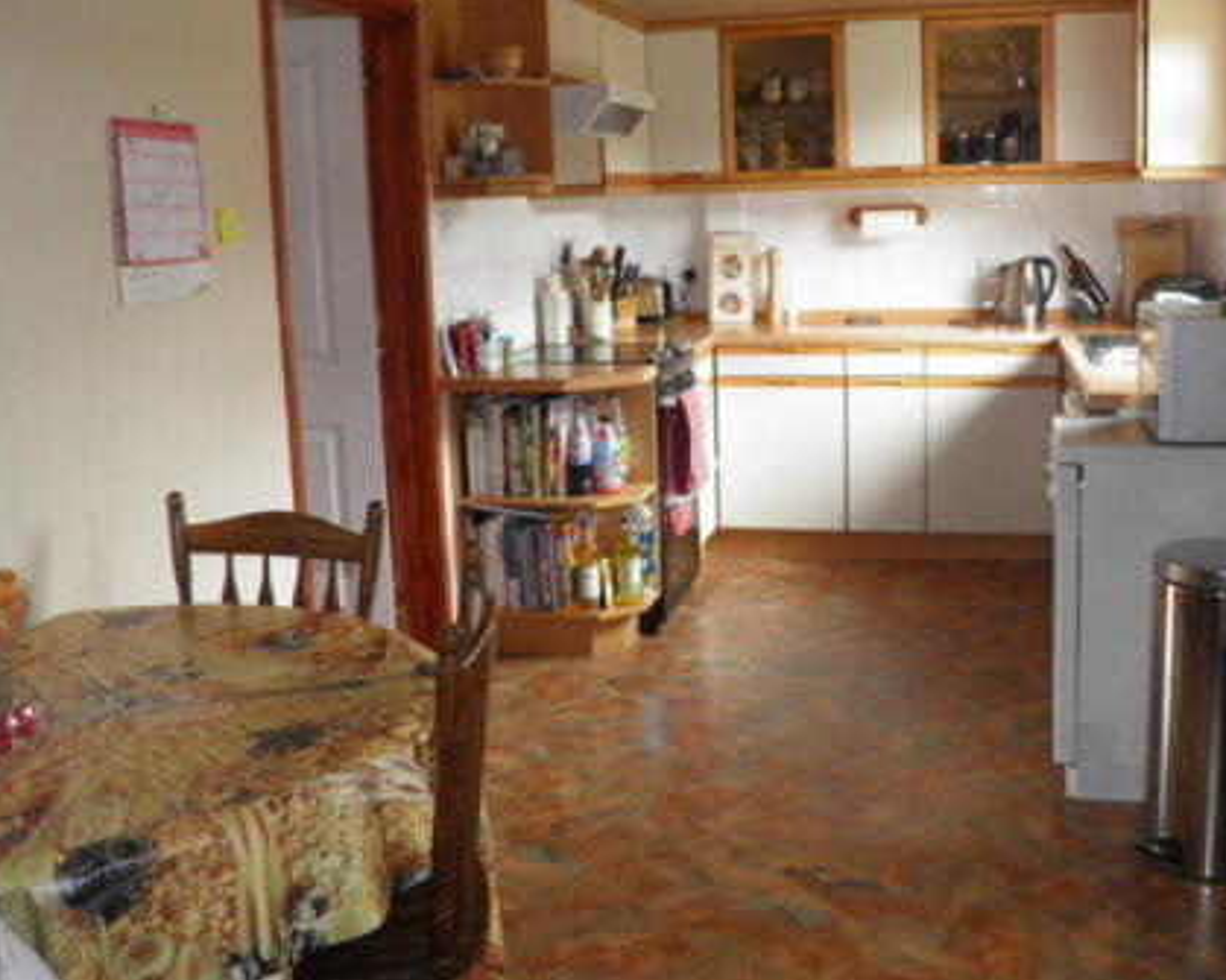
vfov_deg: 39.1
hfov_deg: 47.8
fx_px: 1379
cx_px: 701
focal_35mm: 38
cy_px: 426
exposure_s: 1/30
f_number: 2.8
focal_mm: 4.9
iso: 100
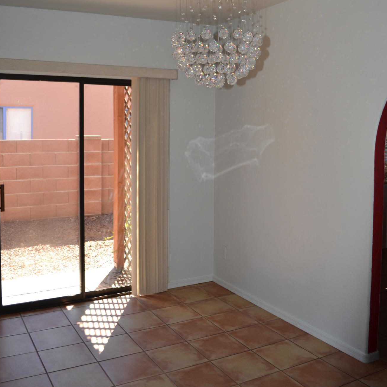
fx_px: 443
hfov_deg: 47.2
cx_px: 193
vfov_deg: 46.5
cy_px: 129
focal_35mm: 35
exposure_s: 1/125
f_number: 4
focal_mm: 18
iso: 110
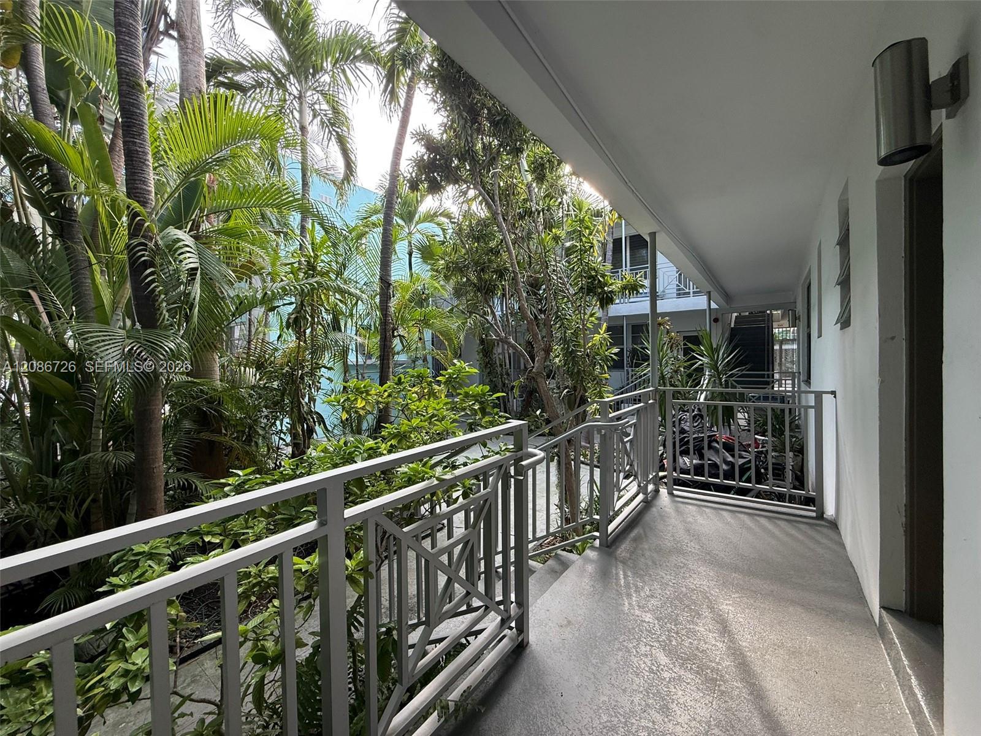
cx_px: 490
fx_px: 397
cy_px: 368
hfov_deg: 102.1
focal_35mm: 14
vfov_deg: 85.7
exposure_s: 1/99
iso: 100
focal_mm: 2.22
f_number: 2.2
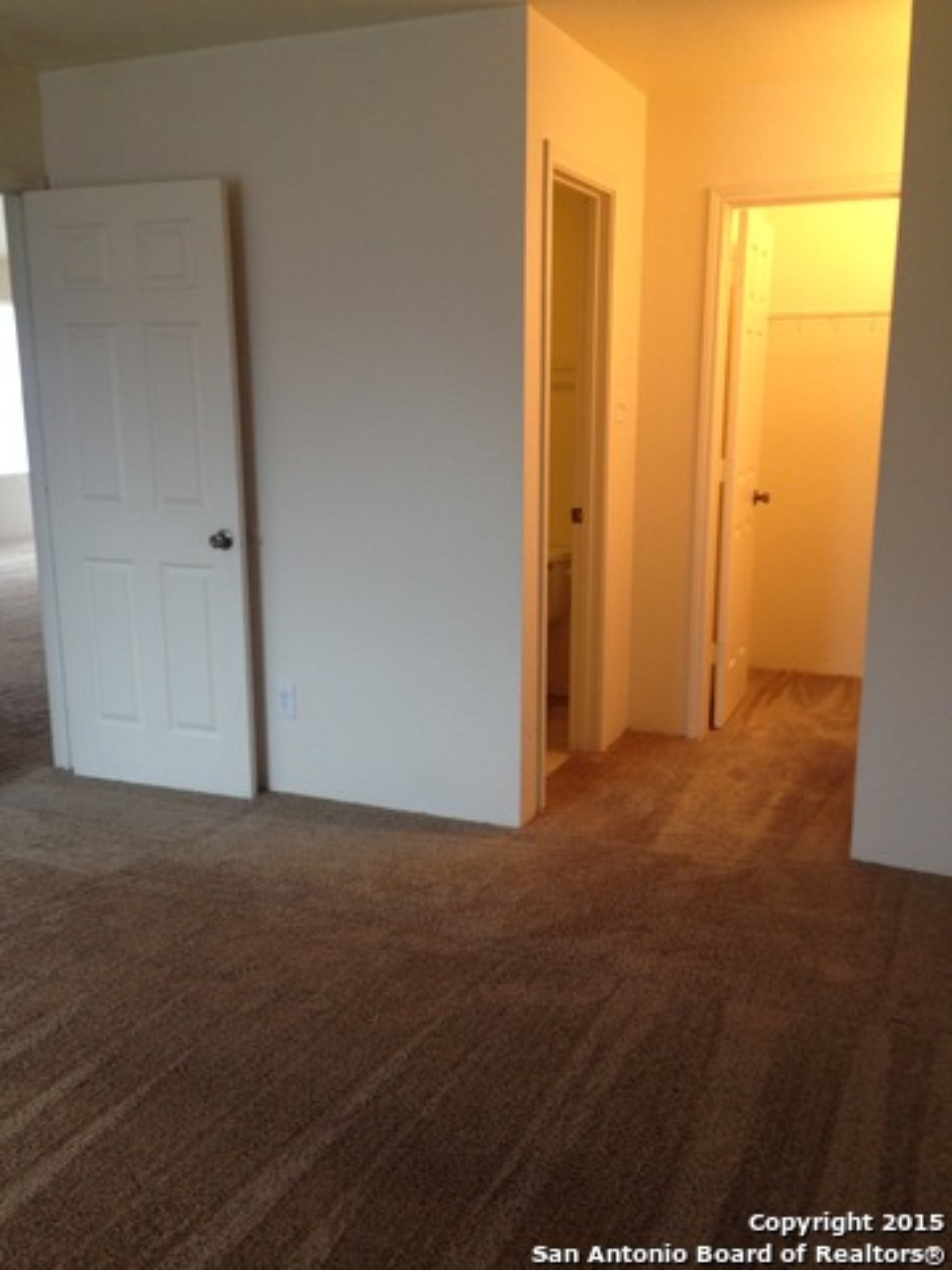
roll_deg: -0.8
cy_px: 635
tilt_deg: -13.0
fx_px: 1210
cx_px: 476
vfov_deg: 55.4
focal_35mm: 33
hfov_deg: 42.9
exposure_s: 1/20
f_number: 2.4
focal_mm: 4.12
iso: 100
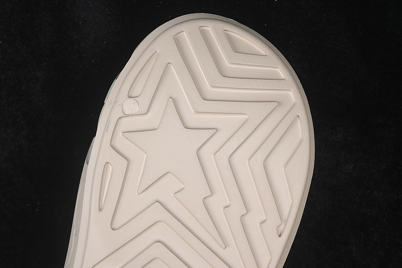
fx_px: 837
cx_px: 201
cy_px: 134
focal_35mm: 75
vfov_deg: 18.2
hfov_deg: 27.0
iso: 160
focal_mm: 50
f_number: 7.1
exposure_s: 1/80
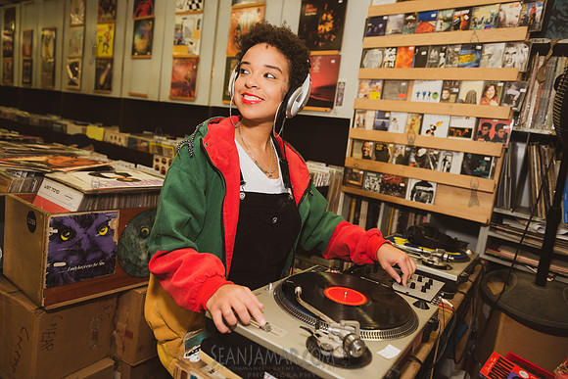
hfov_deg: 73.7
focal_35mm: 24
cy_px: 190
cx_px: 284
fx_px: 379
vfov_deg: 53.2
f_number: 2.8
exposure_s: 1/320
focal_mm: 24
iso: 640
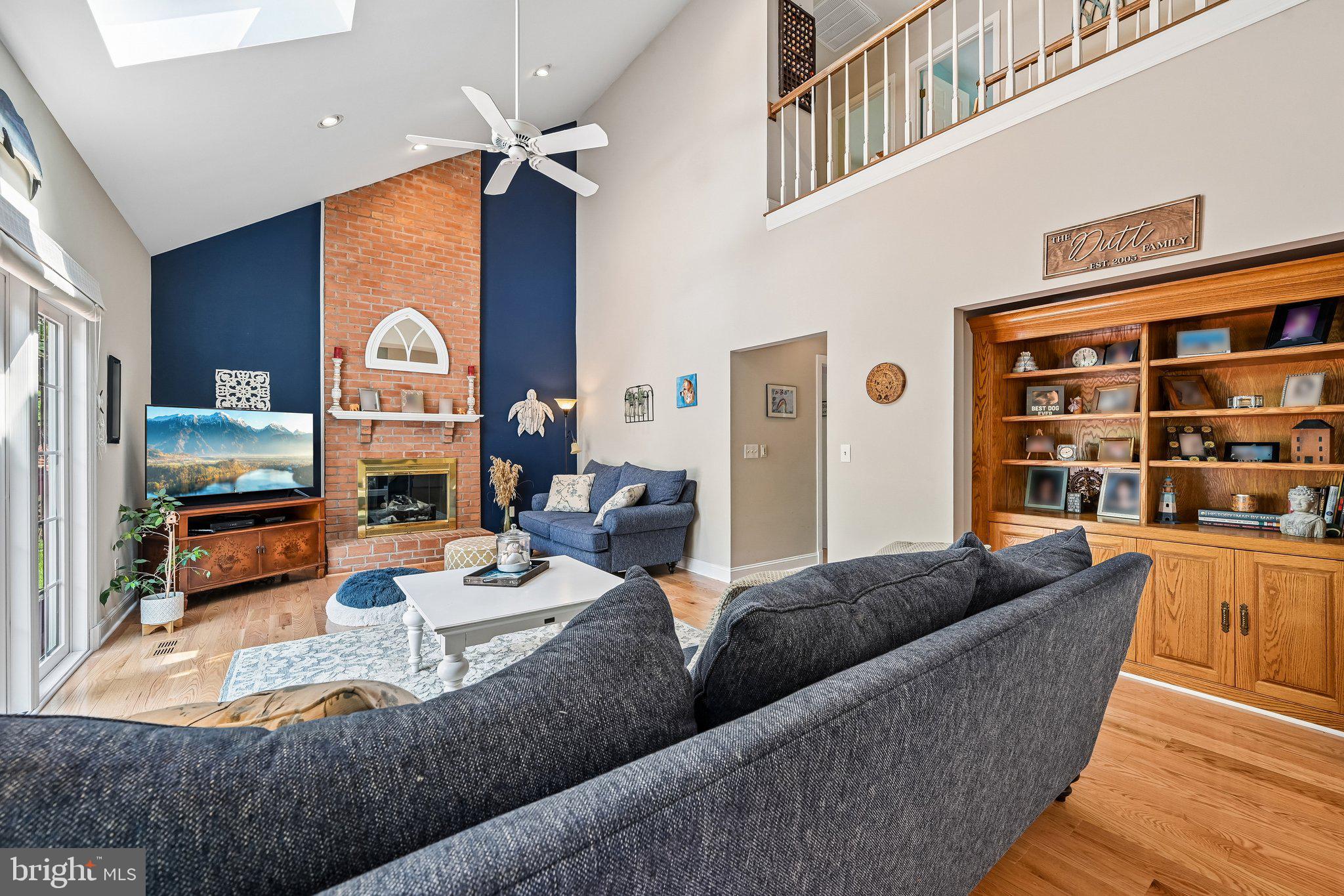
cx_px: 672
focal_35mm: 14
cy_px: 448
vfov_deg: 81.2
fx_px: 523
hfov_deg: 104.3
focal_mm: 14
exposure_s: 1/15
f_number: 8
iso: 400
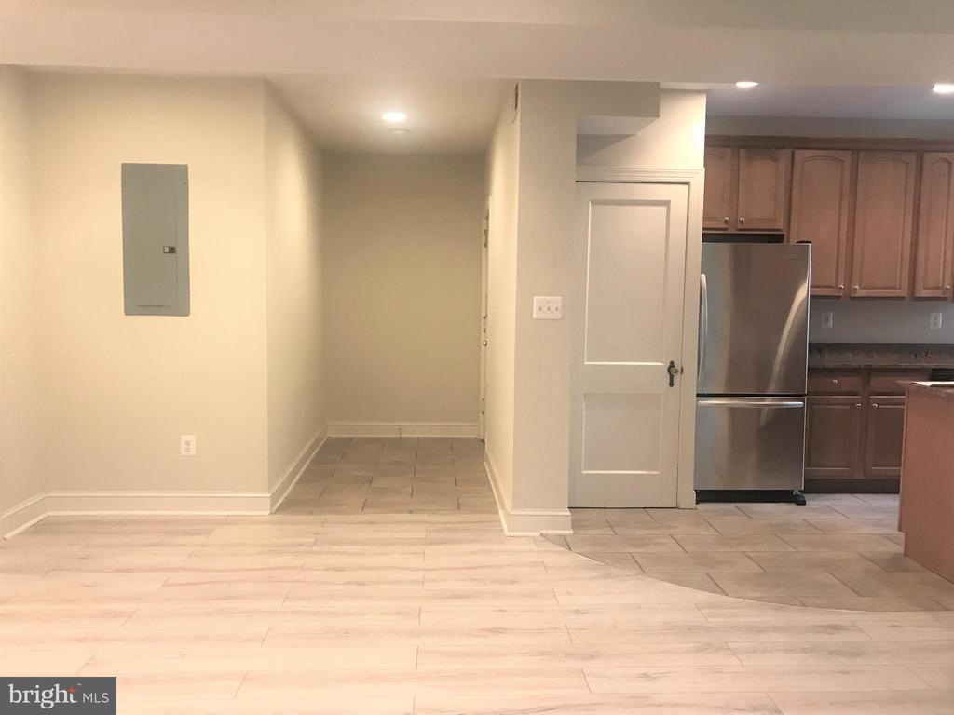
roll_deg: -0.2
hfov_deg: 63.4
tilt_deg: -3.7
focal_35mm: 28
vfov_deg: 49.7
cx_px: 477
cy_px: 358
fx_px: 772
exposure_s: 1/15
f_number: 1.8
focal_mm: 3.99
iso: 64
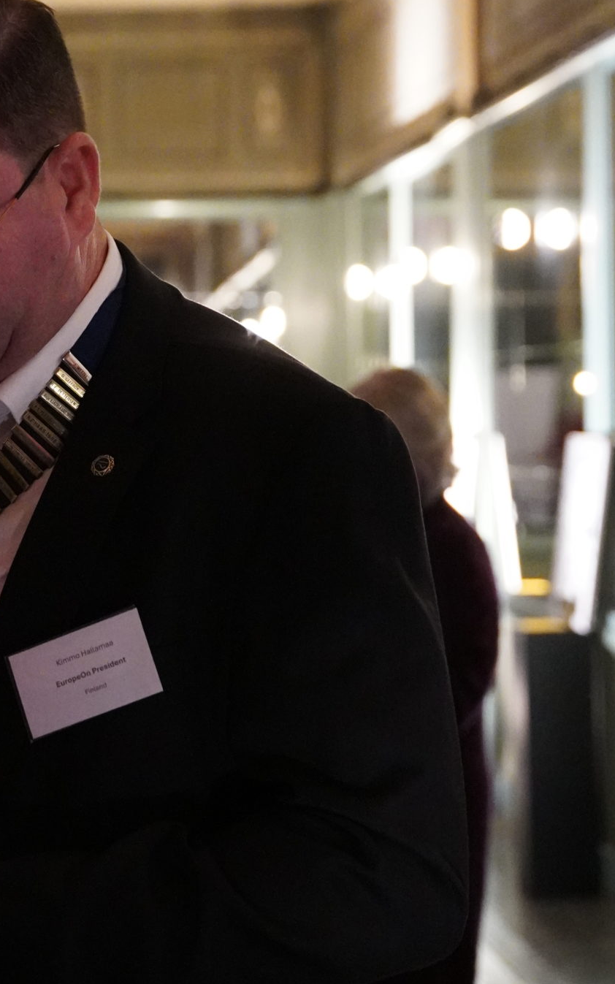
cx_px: 65
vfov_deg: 17.0
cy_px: 366
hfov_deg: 10.7
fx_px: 3279
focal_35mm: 122
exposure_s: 1/160
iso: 6400
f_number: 2.8
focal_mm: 42.1
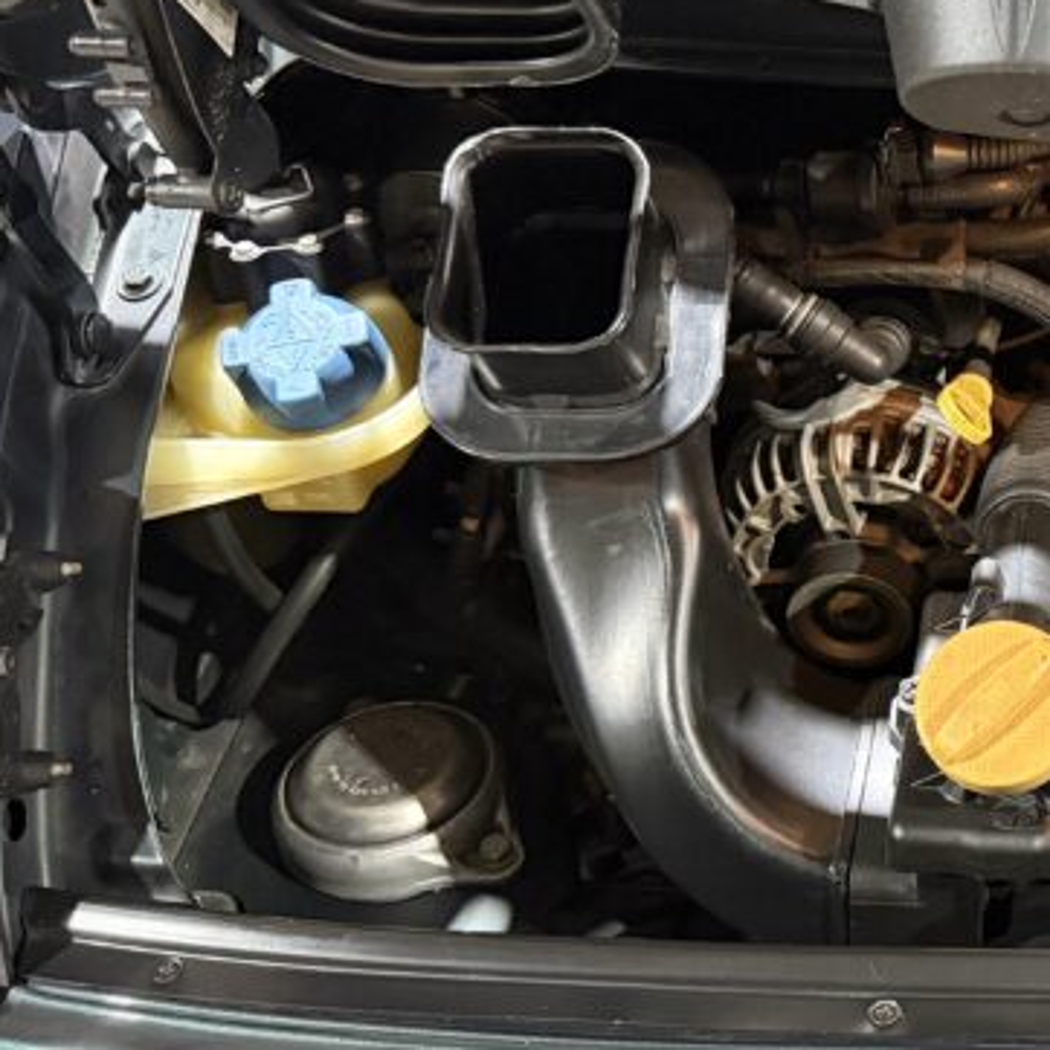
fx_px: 2059
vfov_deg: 28.6
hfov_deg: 25.8
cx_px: 1244
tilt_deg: -39.0
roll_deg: -2.2
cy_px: 447
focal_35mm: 60
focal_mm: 6.76
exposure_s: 1/33
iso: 1000
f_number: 1.78
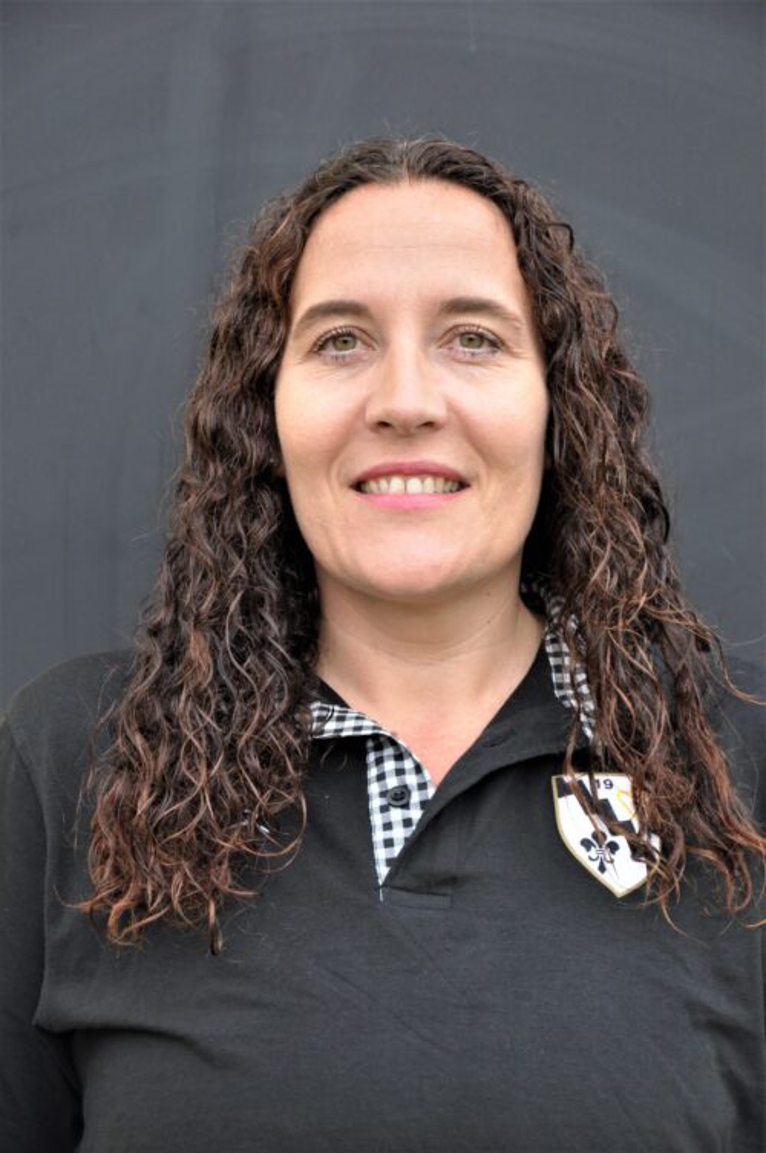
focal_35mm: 99
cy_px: 576
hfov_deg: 13.8
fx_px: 3168
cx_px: 383
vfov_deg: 20.6
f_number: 5.3
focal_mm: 66
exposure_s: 1/200
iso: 400
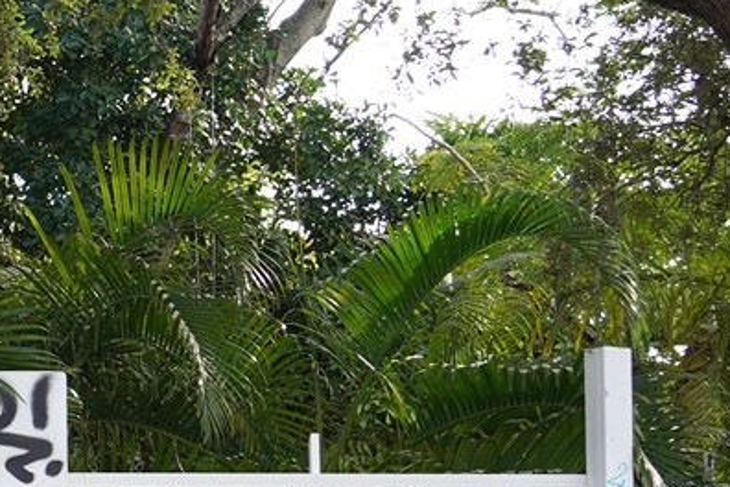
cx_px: -1030
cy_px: 411
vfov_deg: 7.5
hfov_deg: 9.9
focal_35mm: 182
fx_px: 3690
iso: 200
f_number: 7.1
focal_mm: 36
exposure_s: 1/100
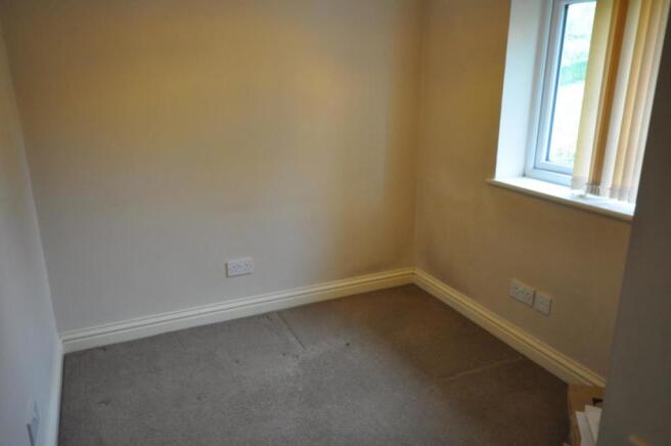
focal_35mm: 27
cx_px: 336
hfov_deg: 67.4
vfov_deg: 47.8
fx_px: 503
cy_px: 223
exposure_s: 1/30
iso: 1400
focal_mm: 18
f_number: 5.6
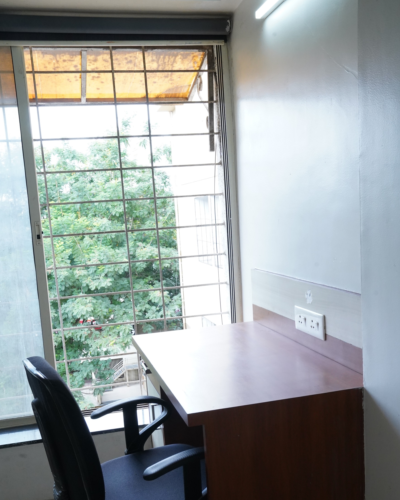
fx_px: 562
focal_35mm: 38
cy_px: 300
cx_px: 199
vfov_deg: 47.7
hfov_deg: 39.1
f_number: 11
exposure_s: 1/100
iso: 4000
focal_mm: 33
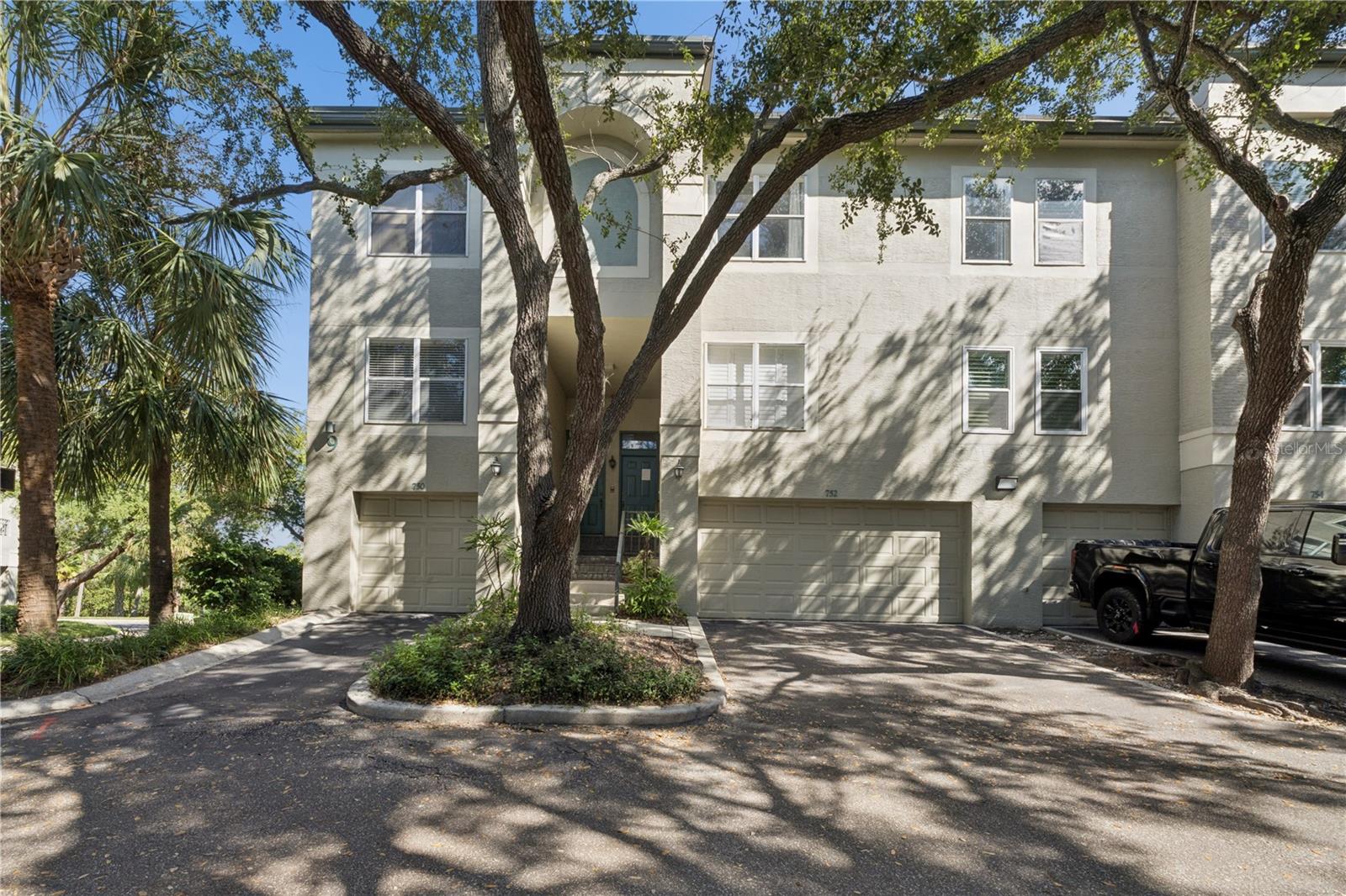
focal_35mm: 15
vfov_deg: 77.3
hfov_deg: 100.4
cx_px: 673
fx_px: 561
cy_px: 448
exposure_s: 1/125
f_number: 8
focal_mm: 10
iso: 160
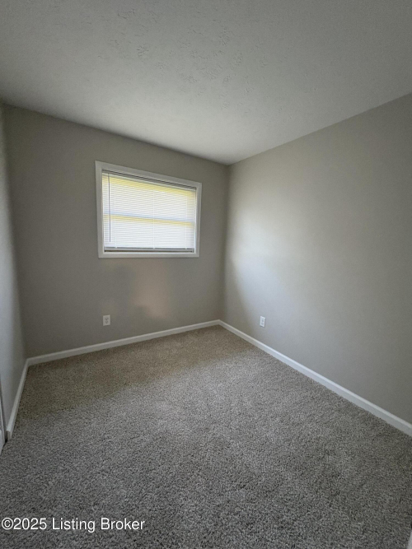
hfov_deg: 85.7
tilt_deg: -9.2
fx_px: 222
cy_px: 274
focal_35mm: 14
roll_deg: -3.3
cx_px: 206
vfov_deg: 102.1
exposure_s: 1/60
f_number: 2.2
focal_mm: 2.22
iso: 500
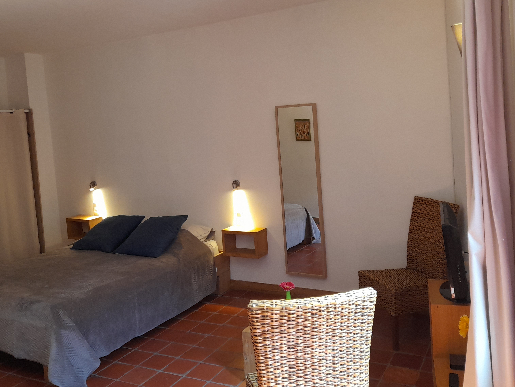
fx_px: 491
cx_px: 256
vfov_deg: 42.7
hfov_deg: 55.3
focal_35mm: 33
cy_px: 154
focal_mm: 4.6
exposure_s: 1/60
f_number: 2
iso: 250
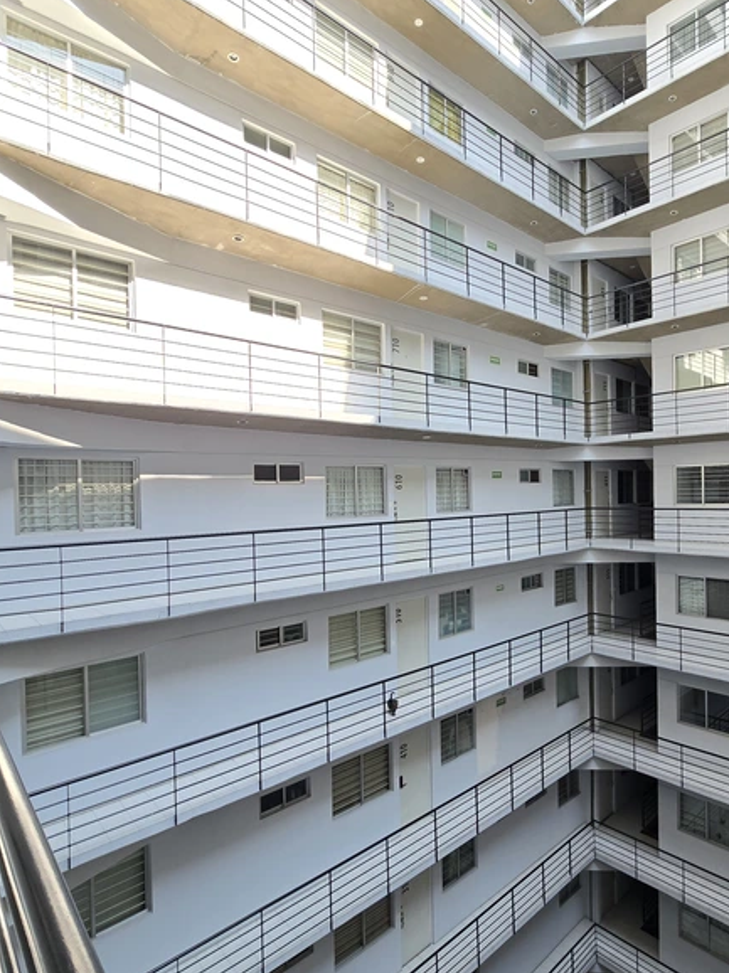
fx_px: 506
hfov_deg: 70.6
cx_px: 448
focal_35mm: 18
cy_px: 500
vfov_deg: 87.8
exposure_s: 1/187
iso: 50
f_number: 2.2
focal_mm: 2.2
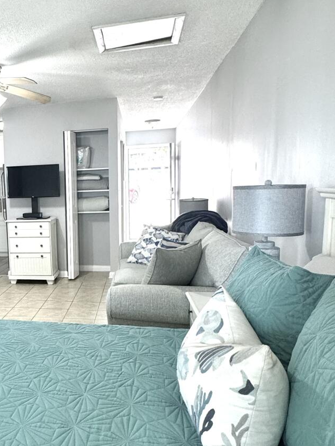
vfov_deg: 55.3
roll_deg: +1.9
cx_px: 25
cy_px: 234
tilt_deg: -7.3
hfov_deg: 39.4
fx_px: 426
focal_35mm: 33
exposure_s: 1/60
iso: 200
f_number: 2.2
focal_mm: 2.22
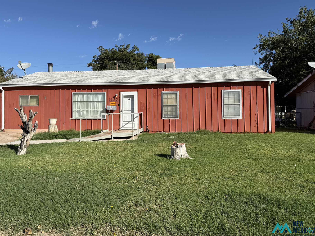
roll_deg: +0.2
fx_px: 246
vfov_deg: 51.3
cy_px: 107
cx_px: 149
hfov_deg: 65.3
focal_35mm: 27
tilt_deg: +0.9
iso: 80
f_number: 1.78
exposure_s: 1/6173
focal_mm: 6.76
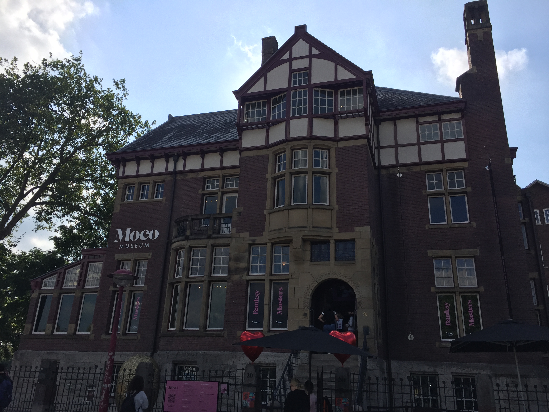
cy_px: 206
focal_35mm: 29
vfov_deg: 48.2
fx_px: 460
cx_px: 274
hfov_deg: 61.7
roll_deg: -3.8
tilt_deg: +22.0
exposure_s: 1/3597
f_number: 2.2
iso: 32
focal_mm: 4.15
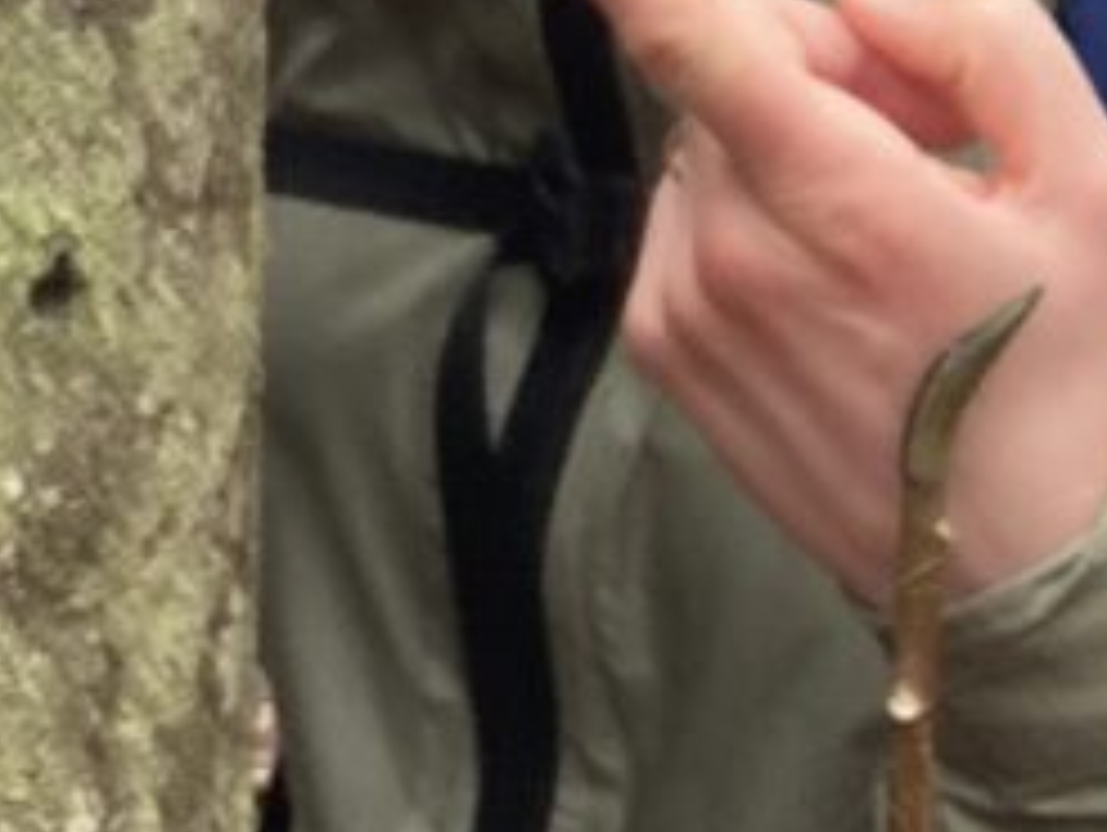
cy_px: -776
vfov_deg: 10.4
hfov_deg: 13.4
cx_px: -850
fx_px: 4257
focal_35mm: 133
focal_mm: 2.87
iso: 80
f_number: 2.2
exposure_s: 1/77
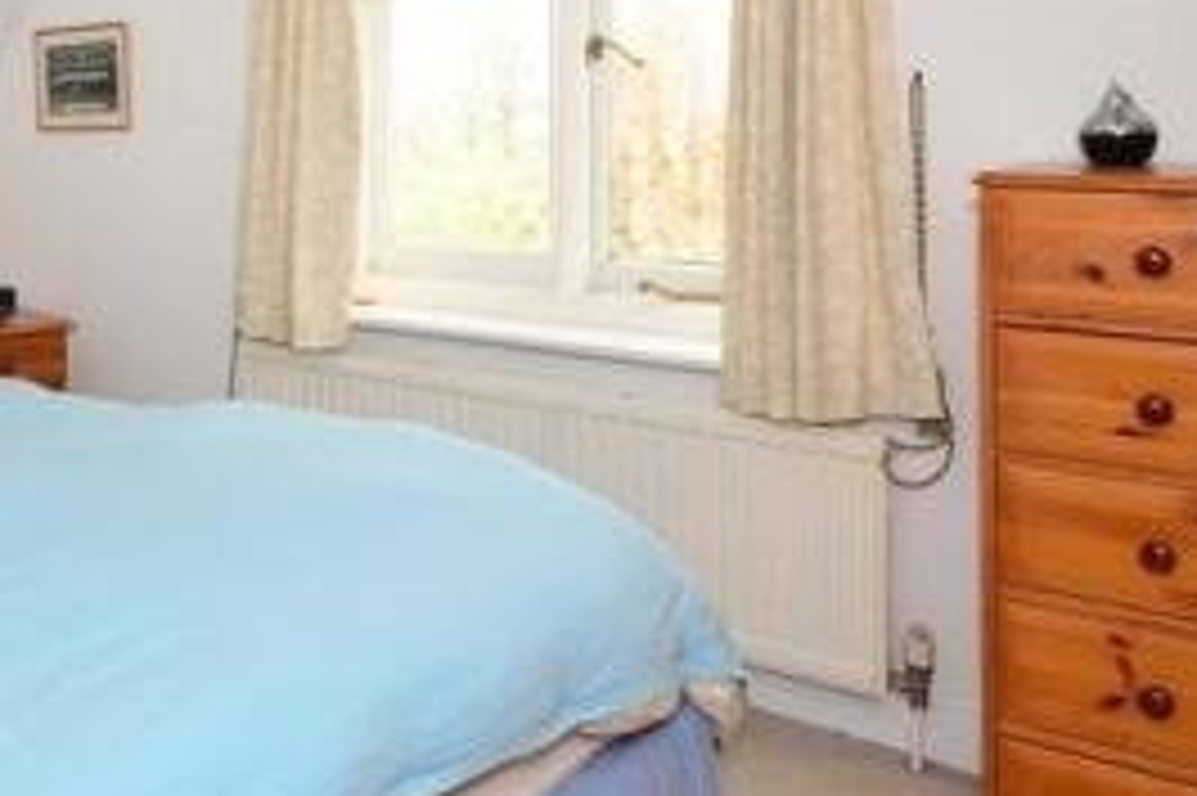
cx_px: 108
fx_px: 1229
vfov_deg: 33.8
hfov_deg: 46.6
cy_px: 65
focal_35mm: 37
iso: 640
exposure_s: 1/200
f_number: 8
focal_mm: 10
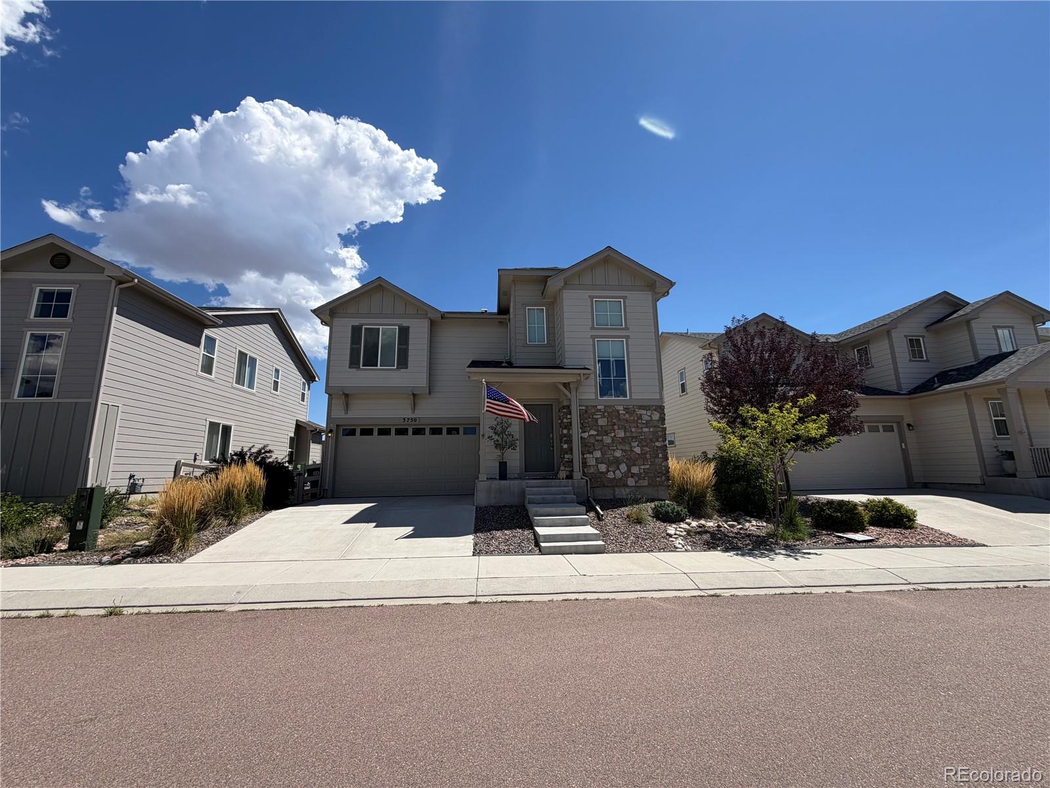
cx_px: 525
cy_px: 394
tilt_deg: +11.2
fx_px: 425
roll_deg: +1.0
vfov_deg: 85.7
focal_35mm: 14
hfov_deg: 102.1
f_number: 2.2
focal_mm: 2.22
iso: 20
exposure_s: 1/1001
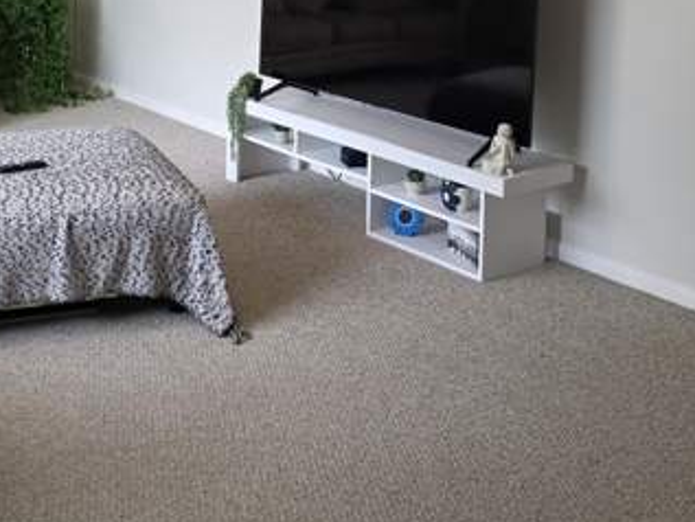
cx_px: 226
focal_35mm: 58
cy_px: -55
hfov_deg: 32.9
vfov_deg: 23.6
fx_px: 1165
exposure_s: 1/120
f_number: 1.7
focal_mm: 6.3
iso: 250
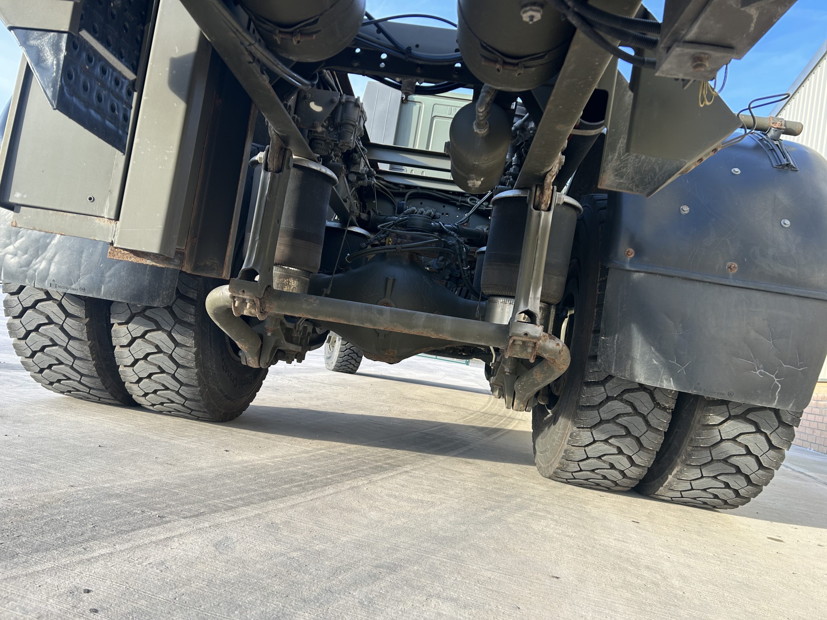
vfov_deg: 53.1
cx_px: 414
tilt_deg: +3.6
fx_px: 621
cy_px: 310
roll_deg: -9.8
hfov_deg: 67.3
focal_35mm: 26
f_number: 1.5
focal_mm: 5.7
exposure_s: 1/387
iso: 50
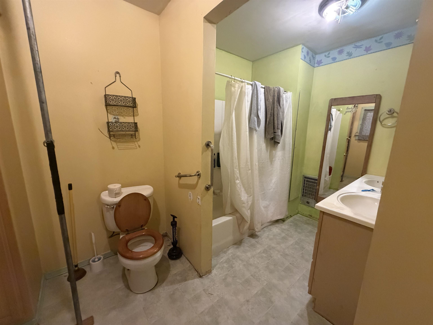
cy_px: 162
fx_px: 175
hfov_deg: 102.1
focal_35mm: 14
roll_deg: -0.8
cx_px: 216
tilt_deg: -10.2
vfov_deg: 85.7
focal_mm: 2.22
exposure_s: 1/60
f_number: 2.2
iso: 800
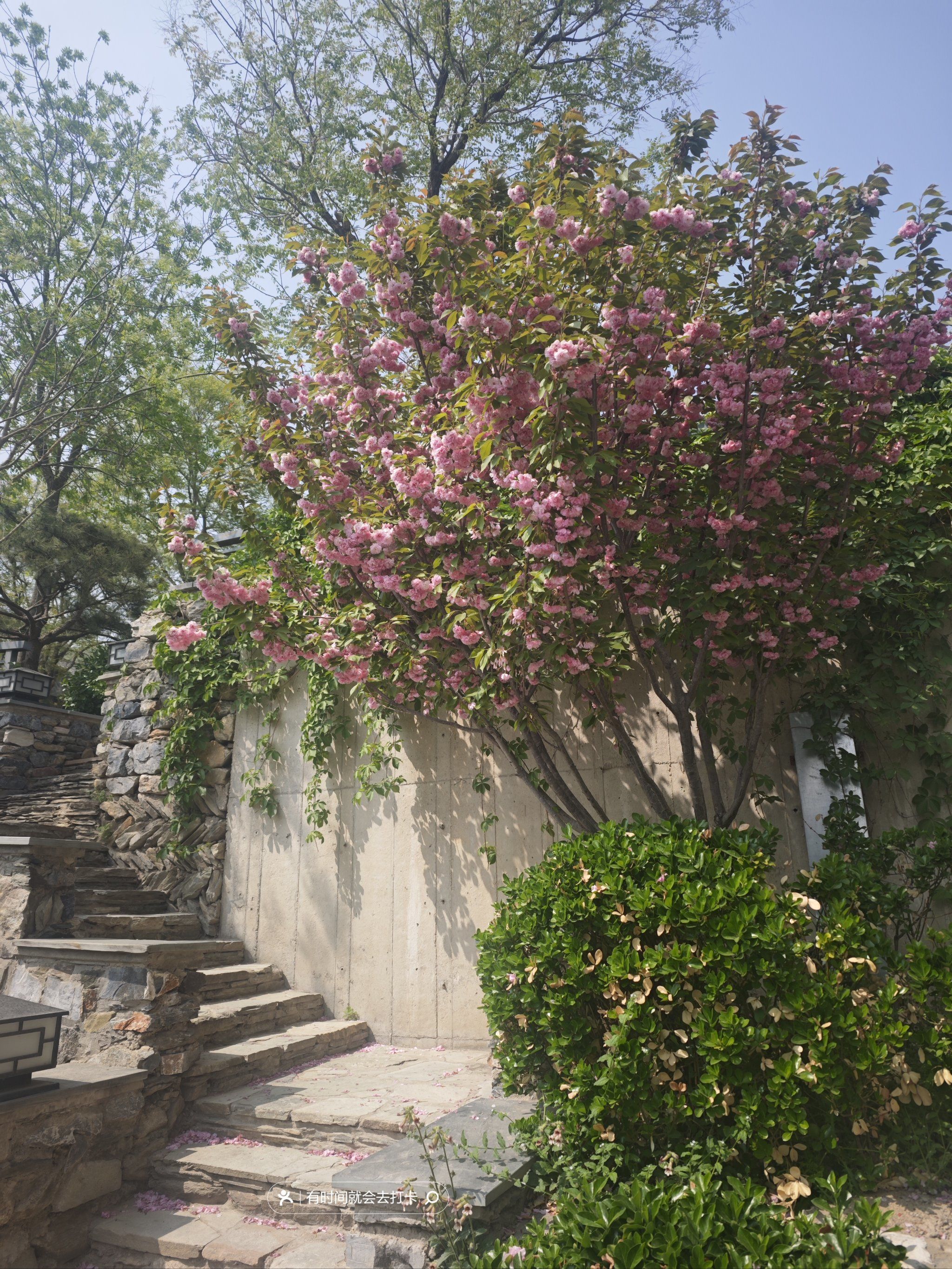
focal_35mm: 23
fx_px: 843
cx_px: 476
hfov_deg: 58.9
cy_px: 634
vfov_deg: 73.9
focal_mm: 6.55
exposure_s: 1/1250
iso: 50
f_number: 1.6
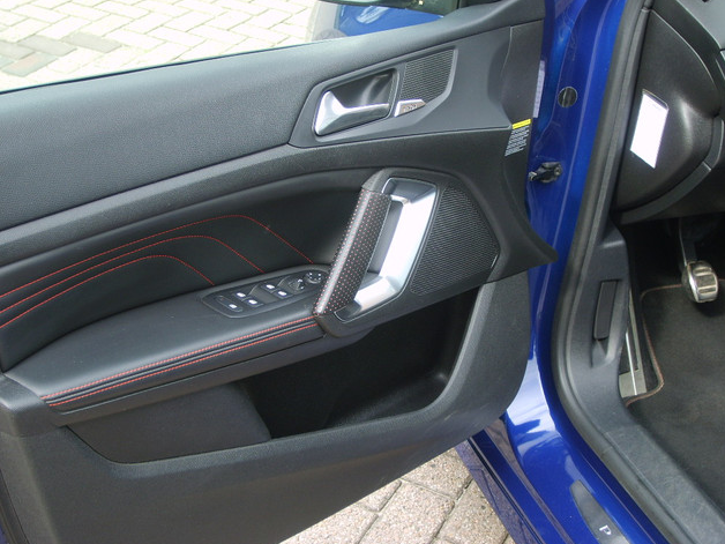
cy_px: 275
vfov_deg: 27.5
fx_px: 1110
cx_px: 360
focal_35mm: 53
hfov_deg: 36.2
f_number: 3.3
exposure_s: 1/60
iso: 50
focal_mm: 8.7
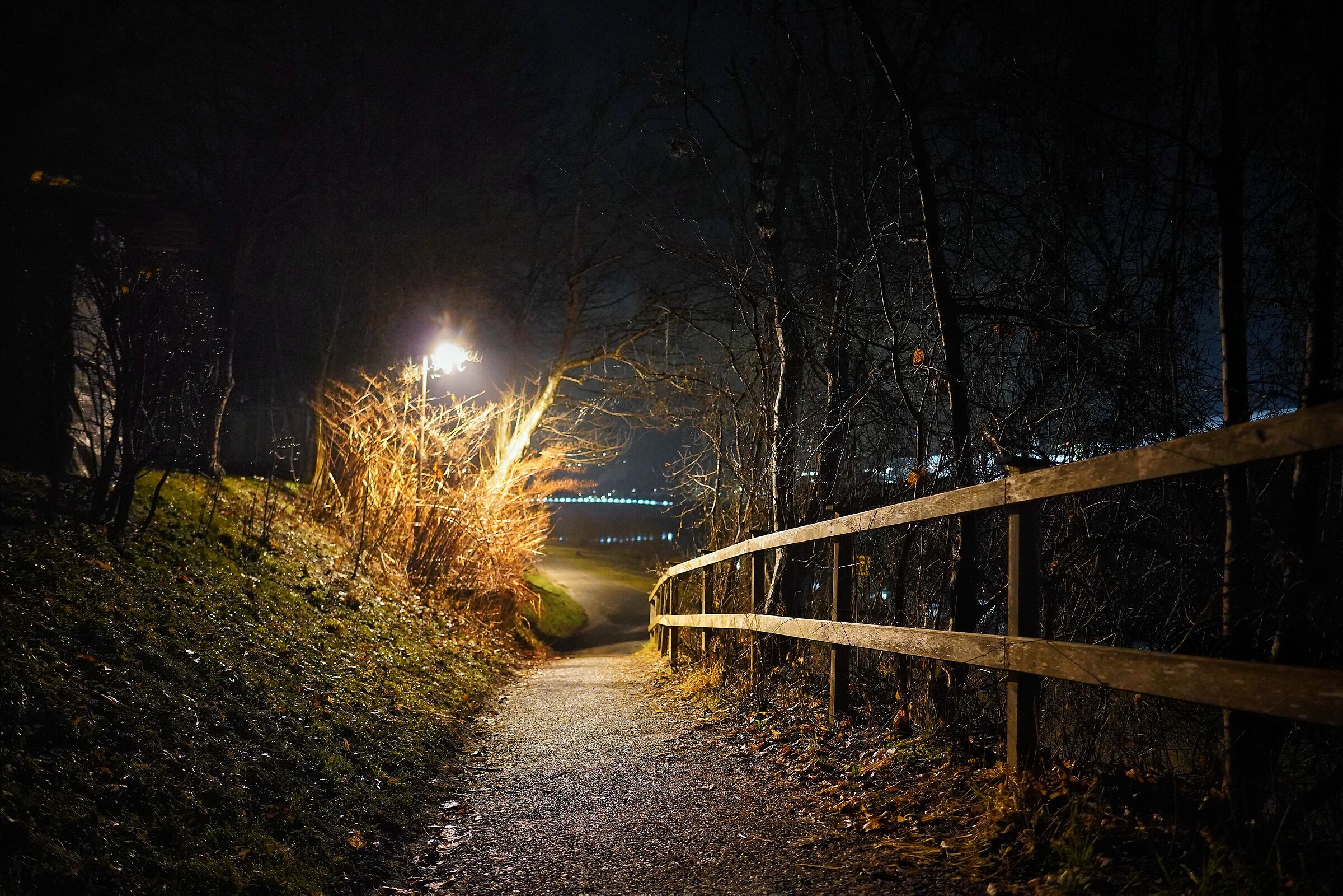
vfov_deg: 53.1
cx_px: 672
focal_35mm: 24
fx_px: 895
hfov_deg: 73.7
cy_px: 448
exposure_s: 1/30
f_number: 1.8
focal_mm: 24
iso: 8000
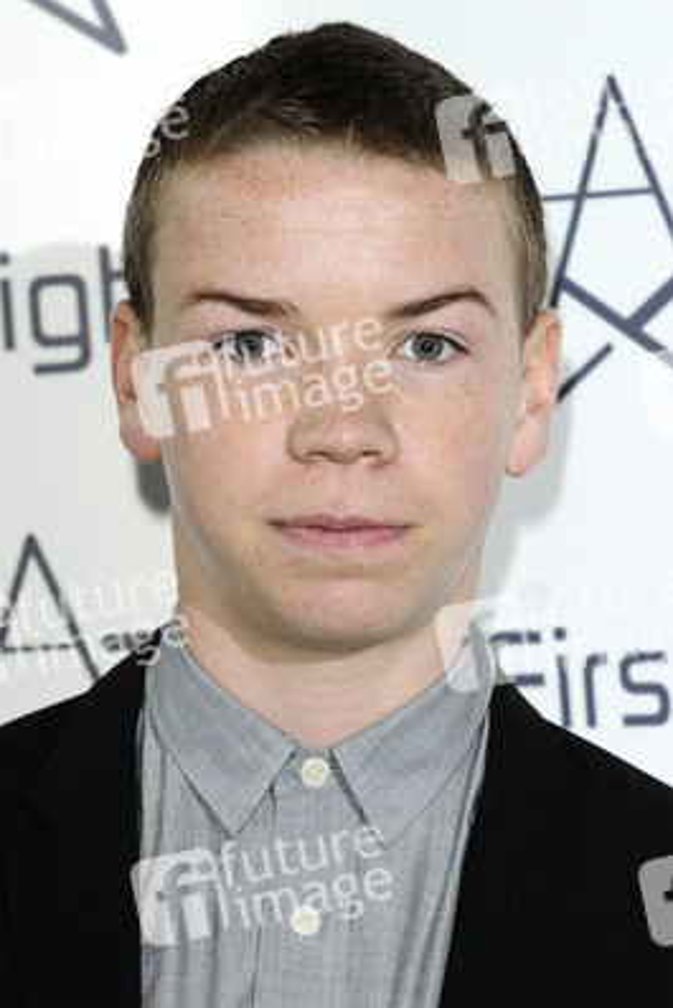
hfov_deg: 10.6
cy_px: 505
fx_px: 3642
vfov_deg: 15.8
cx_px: 336
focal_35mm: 130
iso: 320
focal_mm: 86
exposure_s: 1/160
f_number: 5.6
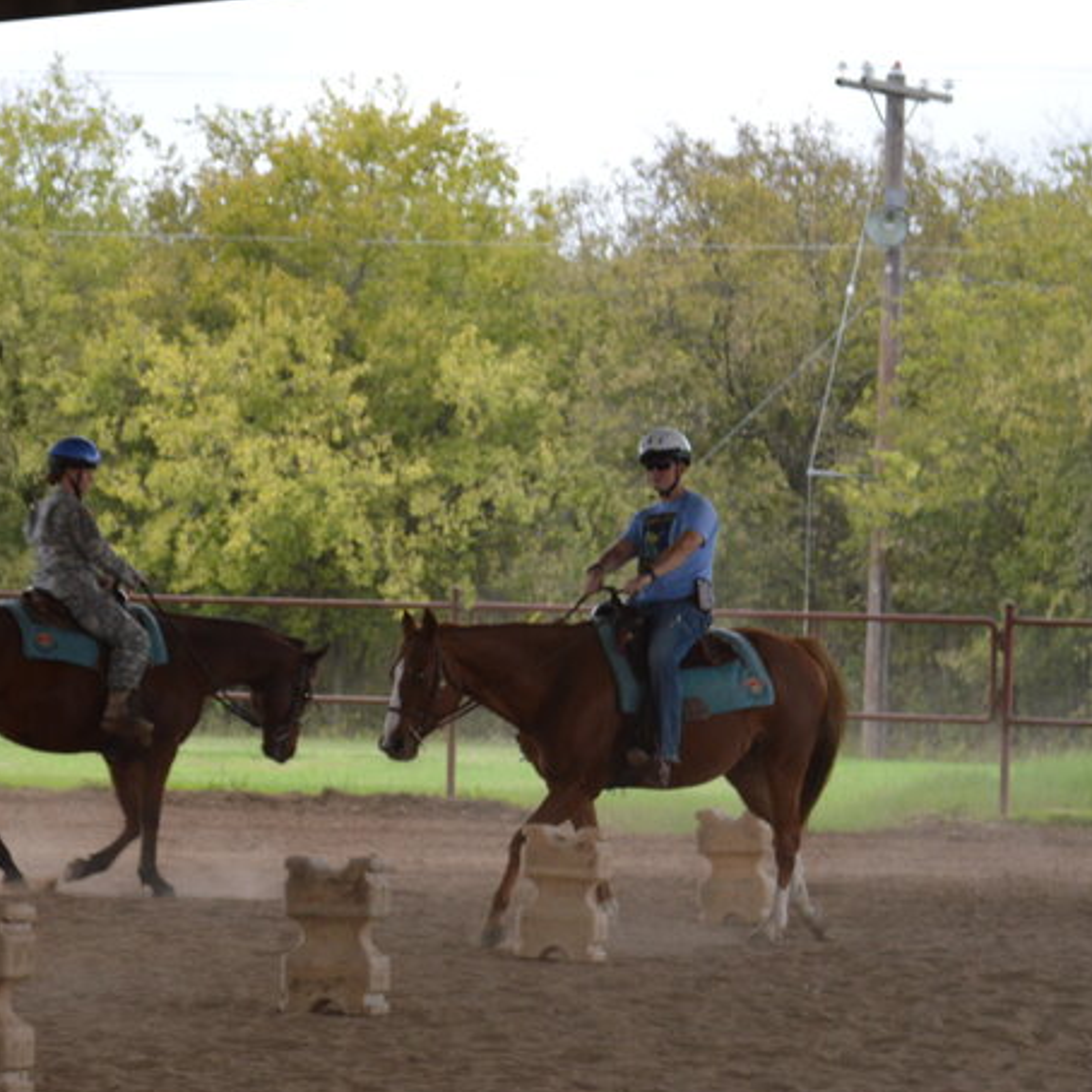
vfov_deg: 12.6
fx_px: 4925
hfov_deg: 12.5
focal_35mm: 138
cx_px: -58
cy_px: 639
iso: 250
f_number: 5.3
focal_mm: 48
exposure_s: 1/125
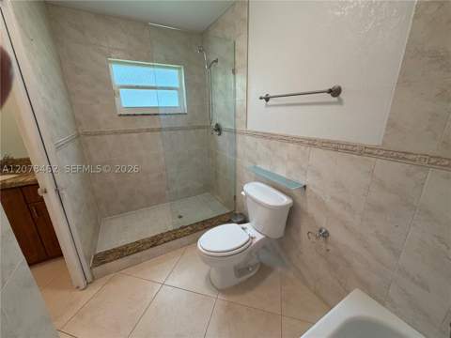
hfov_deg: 102.1
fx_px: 182
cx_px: 226
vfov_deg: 85.7
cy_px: 169
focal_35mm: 14
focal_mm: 2.22
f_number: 2.2
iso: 320
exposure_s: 1/91
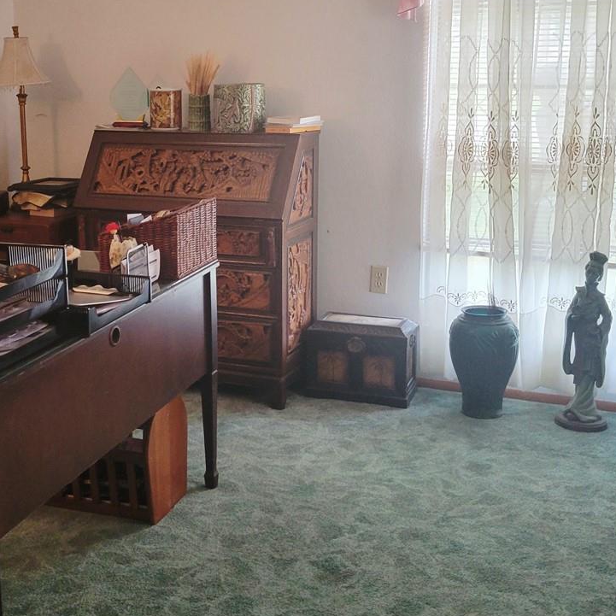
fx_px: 1027
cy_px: 245
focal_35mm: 51
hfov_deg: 33.2
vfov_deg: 33.3
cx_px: 218
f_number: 1.8
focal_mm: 5.4
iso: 200
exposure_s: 1/60.2
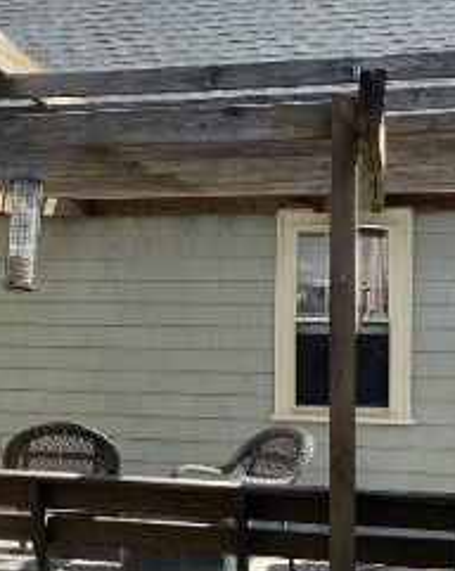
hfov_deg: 18.4
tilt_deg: -0.1
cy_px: 332
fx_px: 1367
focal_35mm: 81
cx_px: -9
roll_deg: -0.3
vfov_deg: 23.6
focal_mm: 4.25
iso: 32
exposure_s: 1/1464
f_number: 1.8
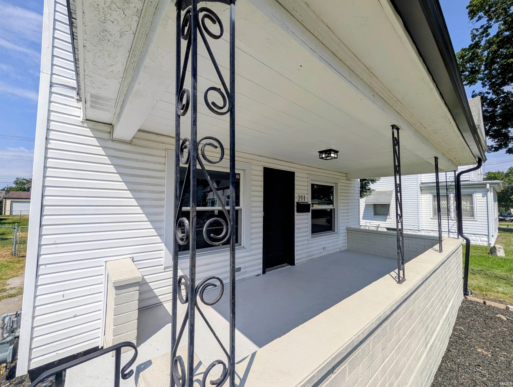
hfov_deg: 110.4
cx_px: 256
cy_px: 194
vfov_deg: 94.7
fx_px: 178
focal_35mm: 12
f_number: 1.7
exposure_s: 1/5319
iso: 59
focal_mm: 2.02
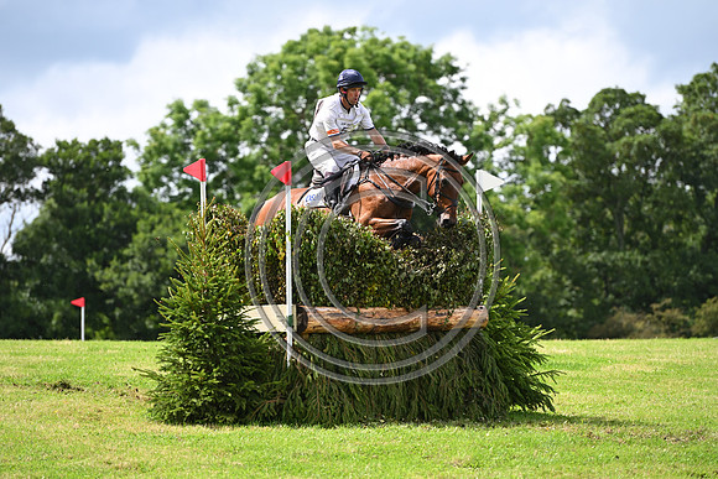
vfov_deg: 7.4
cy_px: 240
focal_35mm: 185
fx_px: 3690
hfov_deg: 11.1
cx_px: 359
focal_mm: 185
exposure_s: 1/1250
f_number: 4.5
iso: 320
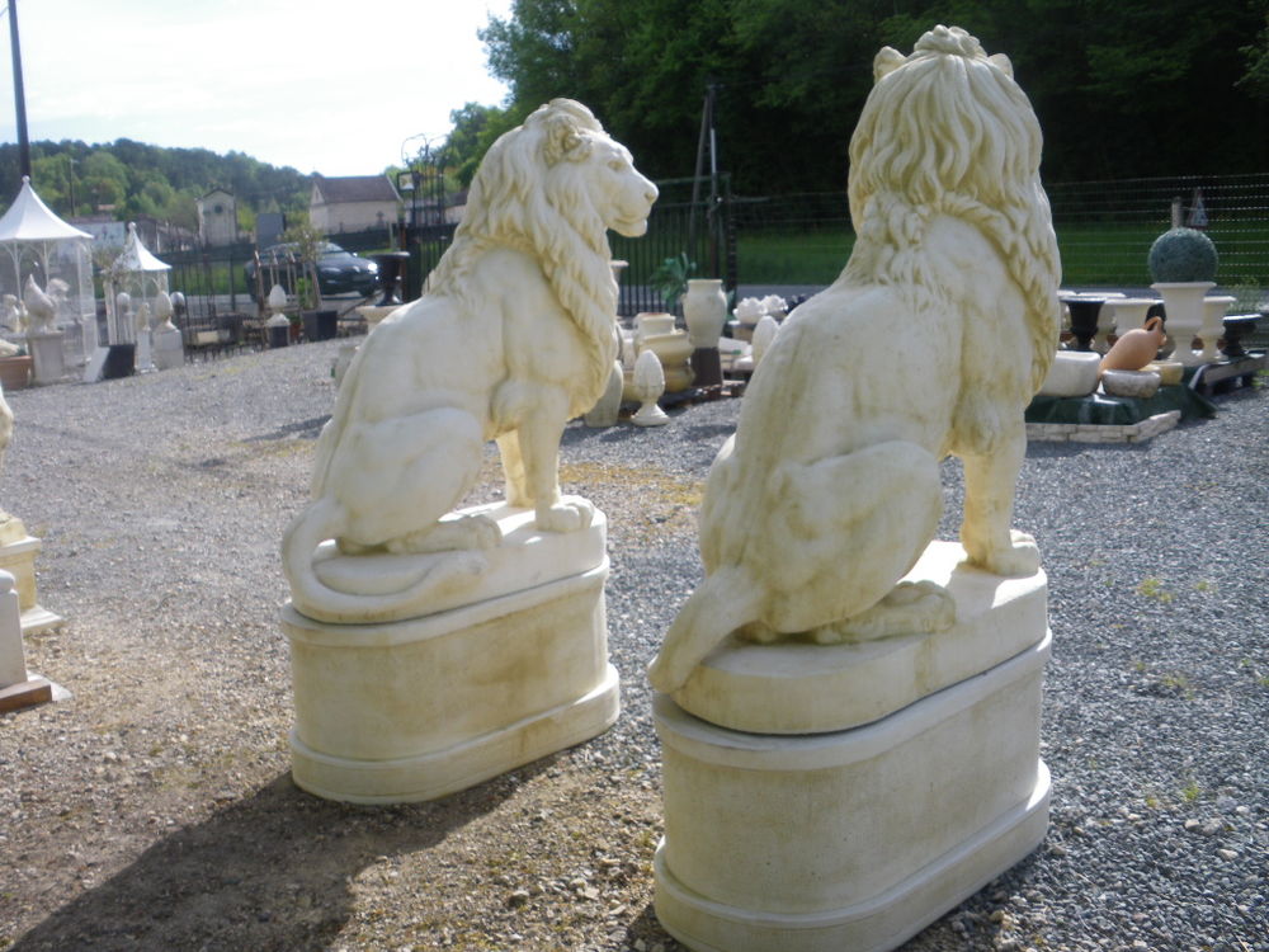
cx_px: 634
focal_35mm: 36
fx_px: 1320
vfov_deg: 39.7
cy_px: 476
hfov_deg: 51.4
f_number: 5.4
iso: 64
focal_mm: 6.3
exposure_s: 1/160
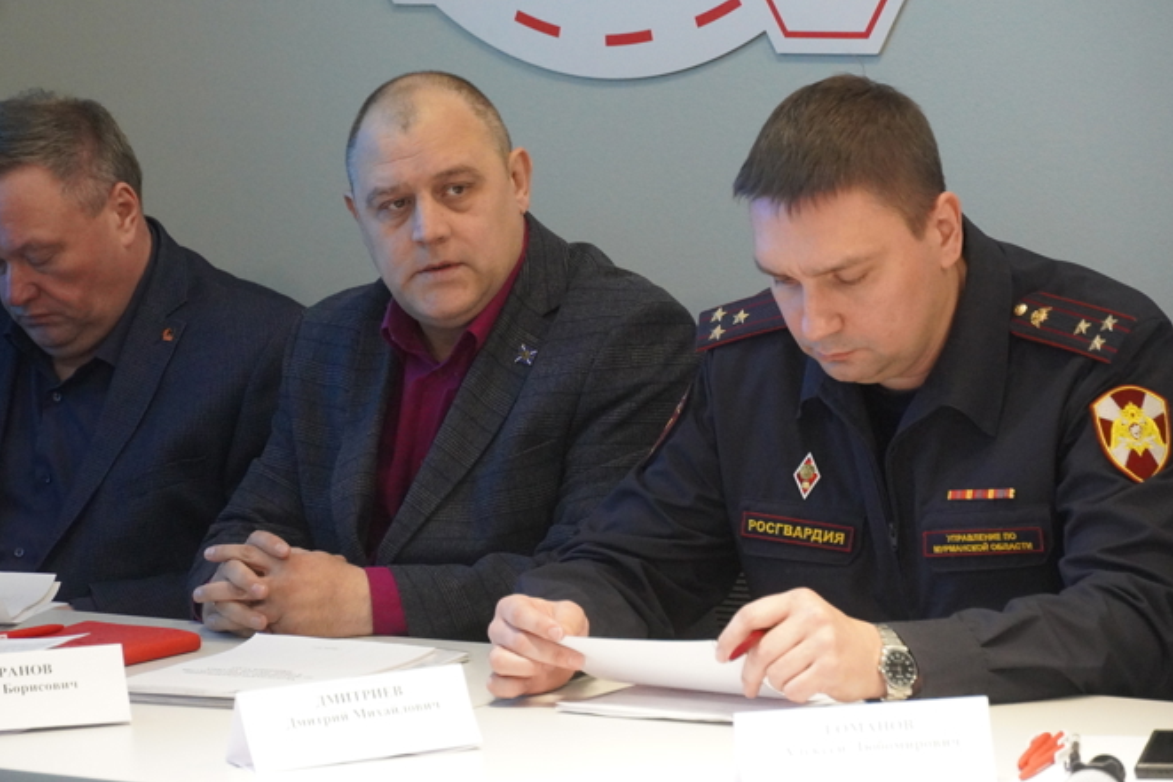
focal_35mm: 153
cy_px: 348
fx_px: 4986
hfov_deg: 13.4
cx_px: 537
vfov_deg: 9.0
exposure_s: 1/125
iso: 6400
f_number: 5.6
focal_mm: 90
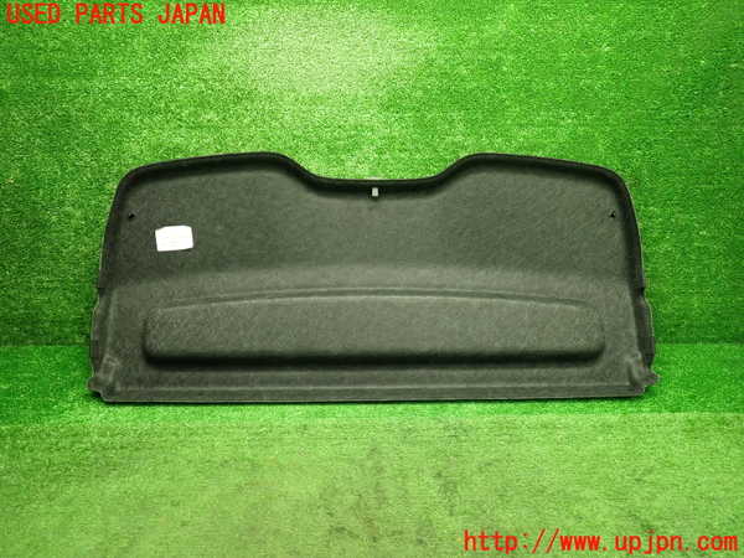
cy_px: 279
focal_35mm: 25
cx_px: 372
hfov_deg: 69.4
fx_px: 537
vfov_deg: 54.9
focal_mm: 4.5
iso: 320
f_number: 2
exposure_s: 1/30
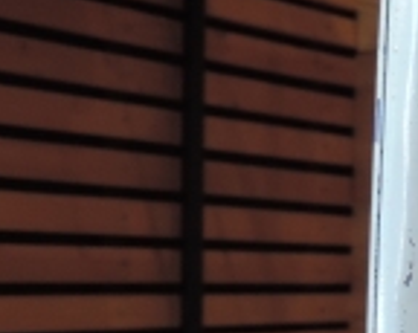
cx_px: 708
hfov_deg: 12.6
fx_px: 1756
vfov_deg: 10.8
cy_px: 281
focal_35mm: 142
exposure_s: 1/50
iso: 320
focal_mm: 6.2
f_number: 3.3
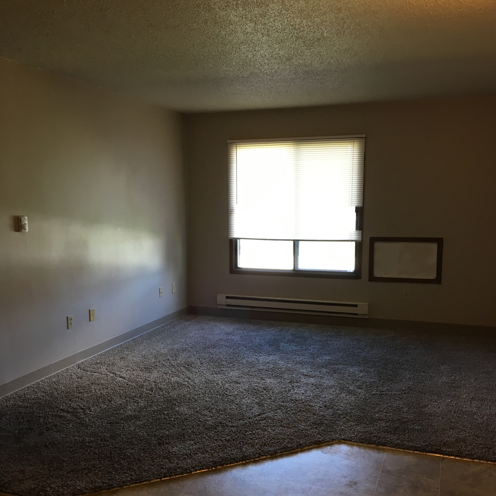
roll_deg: +0.8
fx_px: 567
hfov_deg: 47.2
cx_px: 248
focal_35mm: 35
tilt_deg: -9.9
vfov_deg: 47.1
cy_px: 287
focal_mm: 4.15
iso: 64
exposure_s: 1/30
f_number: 2.2
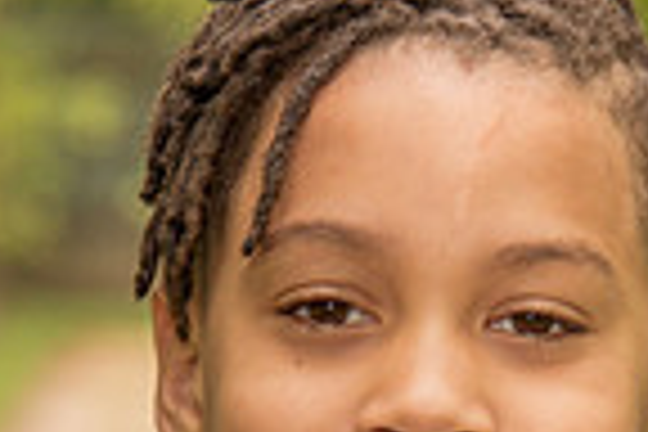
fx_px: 7865
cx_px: 687
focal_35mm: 437
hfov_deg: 4.7
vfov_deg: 3.1
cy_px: 579
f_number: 5
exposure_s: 1/200
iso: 400
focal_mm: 95
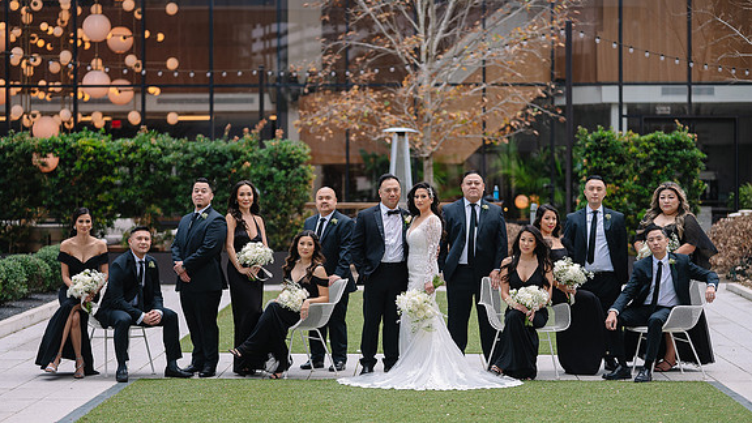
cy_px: 218
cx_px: 376
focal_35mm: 90
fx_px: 1795
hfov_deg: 23.7
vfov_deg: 13.4
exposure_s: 1/800
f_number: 1.8
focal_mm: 85
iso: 200
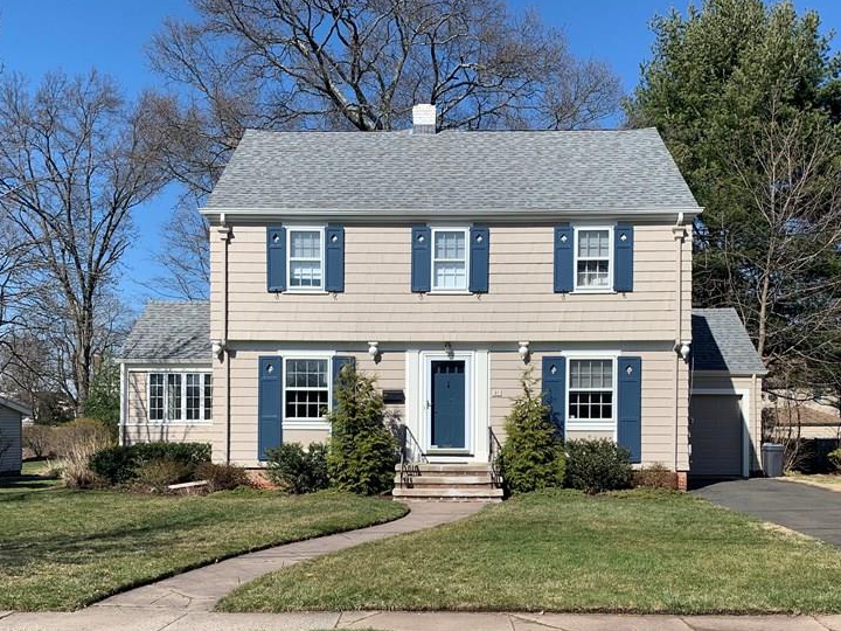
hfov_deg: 50.1
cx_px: 431
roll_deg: +0.4
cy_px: 437
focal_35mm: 37
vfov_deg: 38.1
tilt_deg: -0.3
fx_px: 899
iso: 25
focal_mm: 4.25
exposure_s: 1/2481
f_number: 1.8
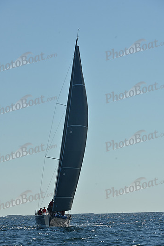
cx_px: 81
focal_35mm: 219
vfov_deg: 9.4
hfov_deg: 6.3
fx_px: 1497
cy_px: 122
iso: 250
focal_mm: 200
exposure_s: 1/1600
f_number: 11
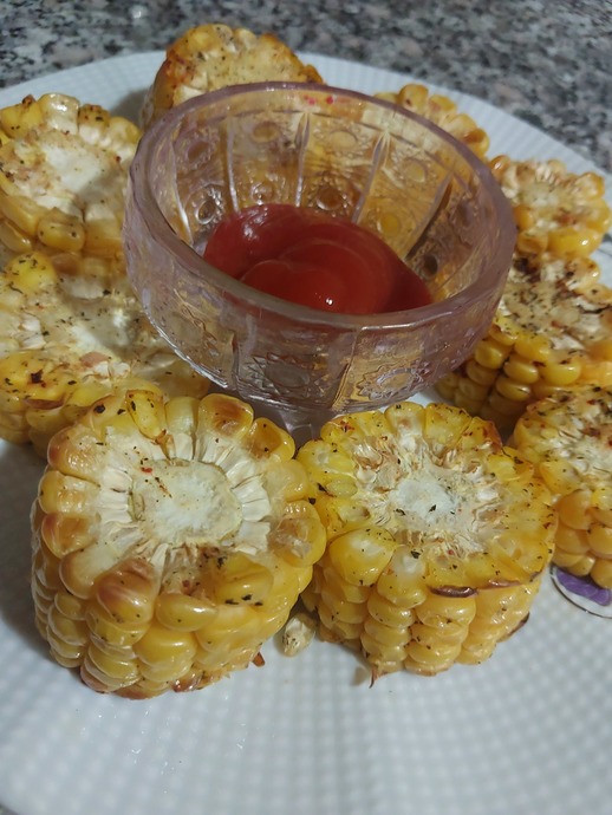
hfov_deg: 46.8
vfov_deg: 59.9
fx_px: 707
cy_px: 408
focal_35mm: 30
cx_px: 306
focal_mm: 4.6
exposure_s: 1/25
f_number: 1.8
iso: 400
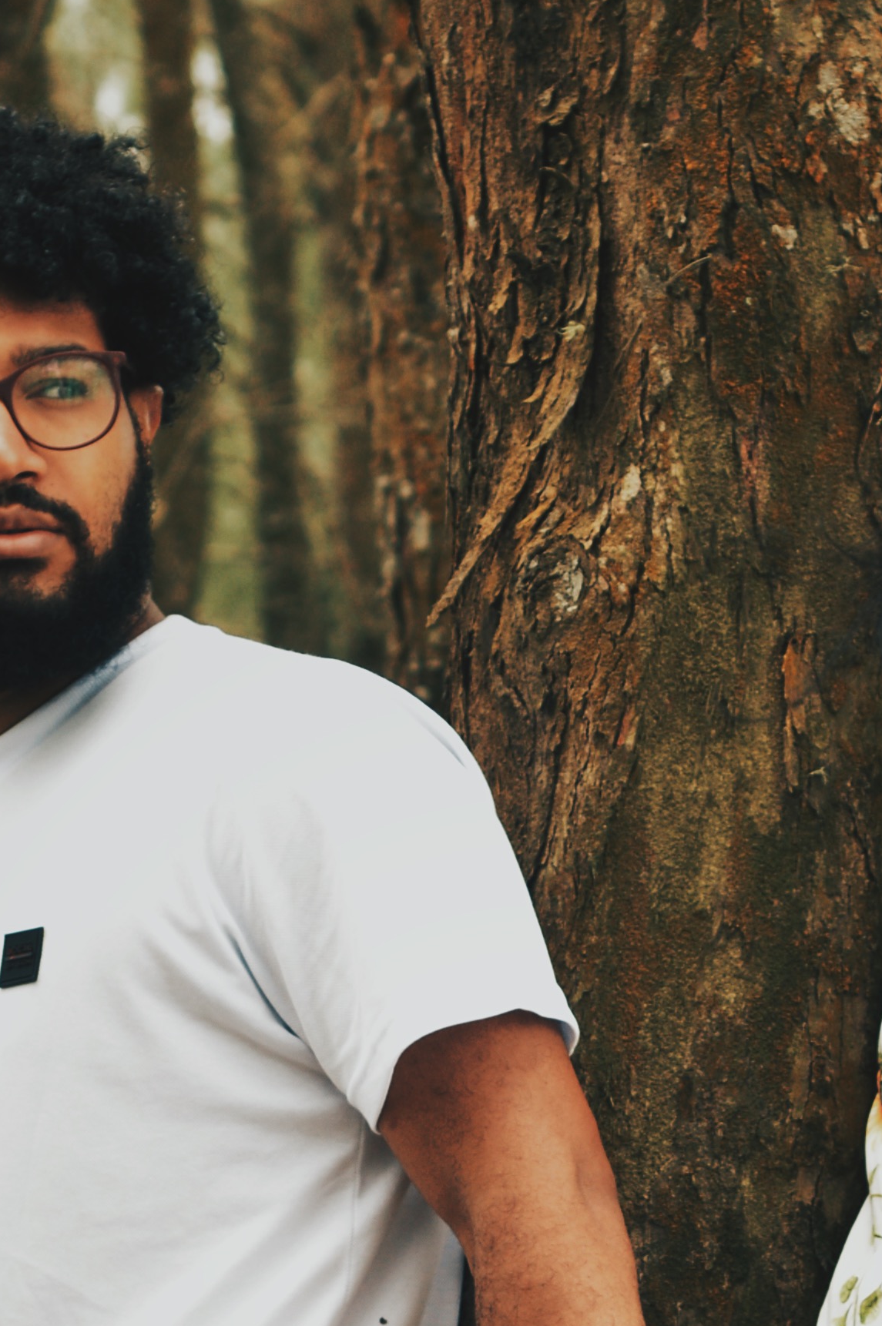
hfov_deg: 5.2
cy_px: 1242
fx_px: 9645
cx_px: 538
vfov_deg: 7.8
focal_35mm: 262
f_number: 5
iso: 100
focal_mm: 50
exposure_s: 1/80
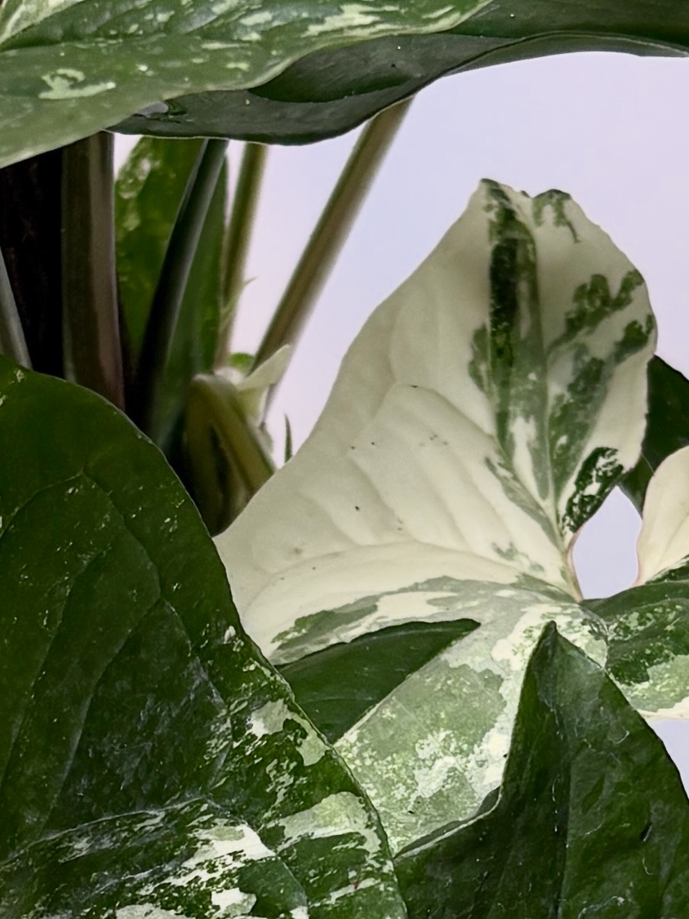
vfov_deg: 14.8
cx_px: 206
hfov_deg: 11.2
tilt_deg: -38.6
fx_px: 3502
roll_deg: +1.7
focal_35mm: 132
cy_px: 861
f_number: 1.6
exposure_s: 1/121
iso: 64
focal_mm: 5.96
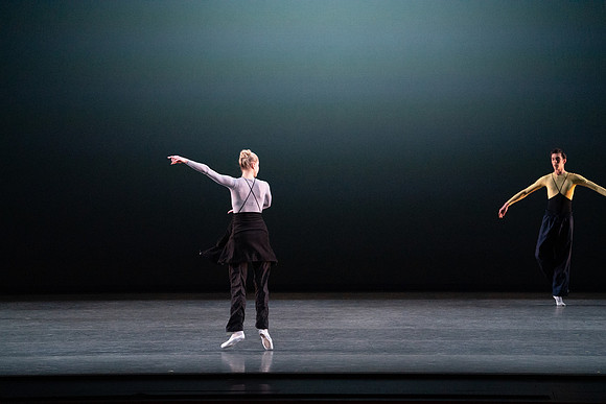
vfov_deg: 8.8
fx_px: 2626
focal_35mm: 156
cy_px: 202
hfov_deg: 13.2
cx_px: 303
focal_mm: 156
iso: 12800
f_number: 6.3
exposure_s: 1/500
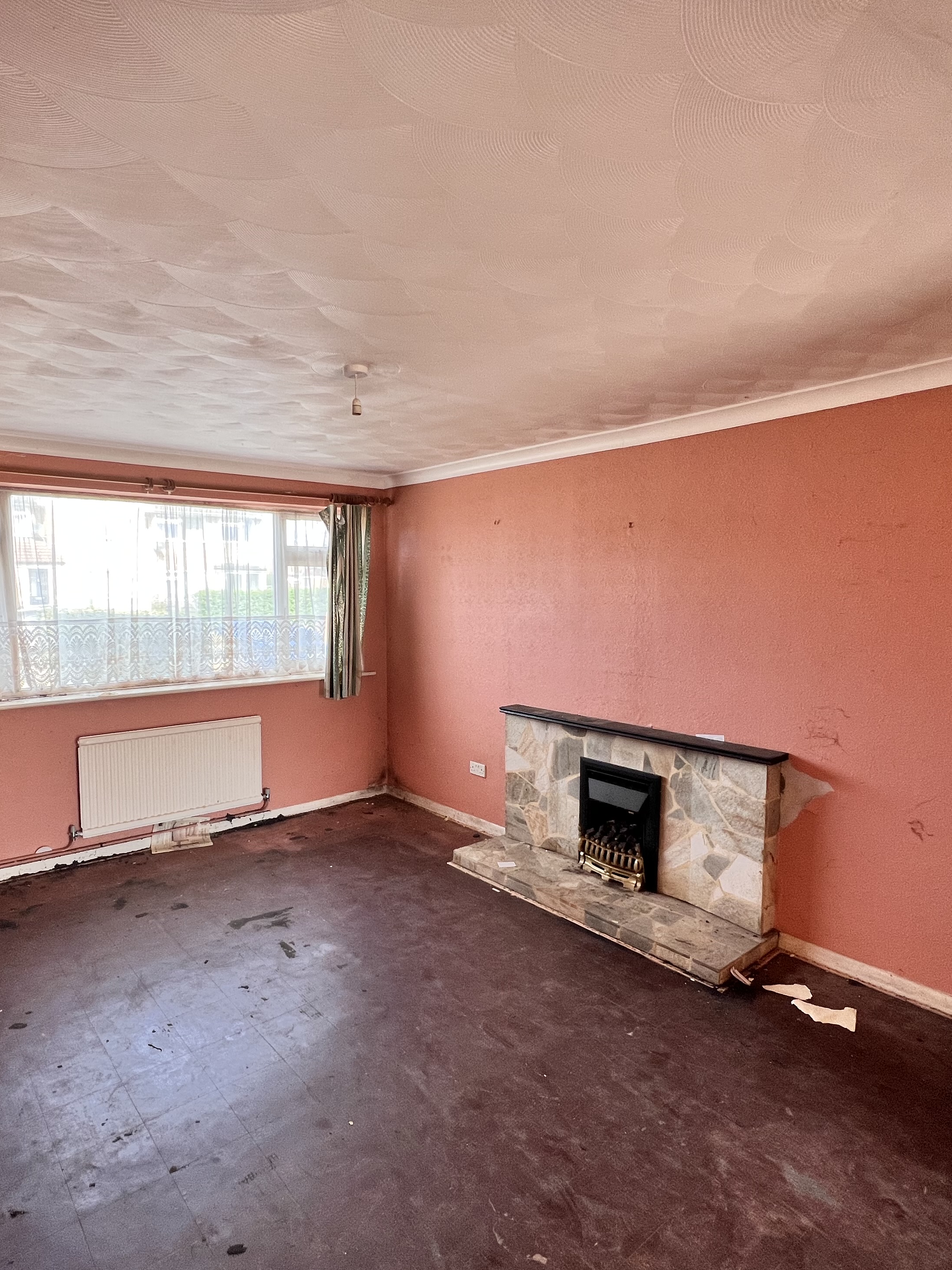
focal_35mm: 18
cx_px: 417
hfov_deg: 71.3
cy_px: 650
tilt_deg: -5.6
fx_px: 660
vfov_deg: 87.7
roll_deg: +0.6
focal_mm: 1.57
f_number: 1.8
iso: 100
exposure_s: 1/99
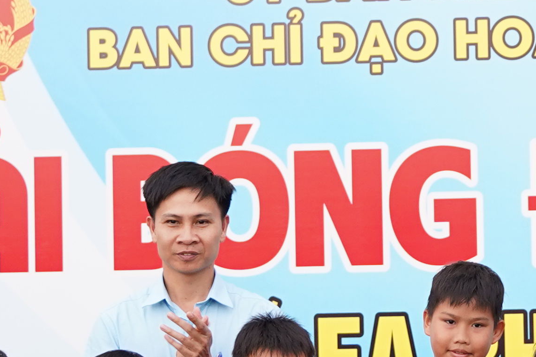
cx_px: 607
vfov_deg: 8.5
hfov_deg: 12.4
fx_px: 2411
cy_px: 106
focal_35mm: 162
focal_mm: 31
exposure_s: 1/160
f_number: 2.8
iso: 800
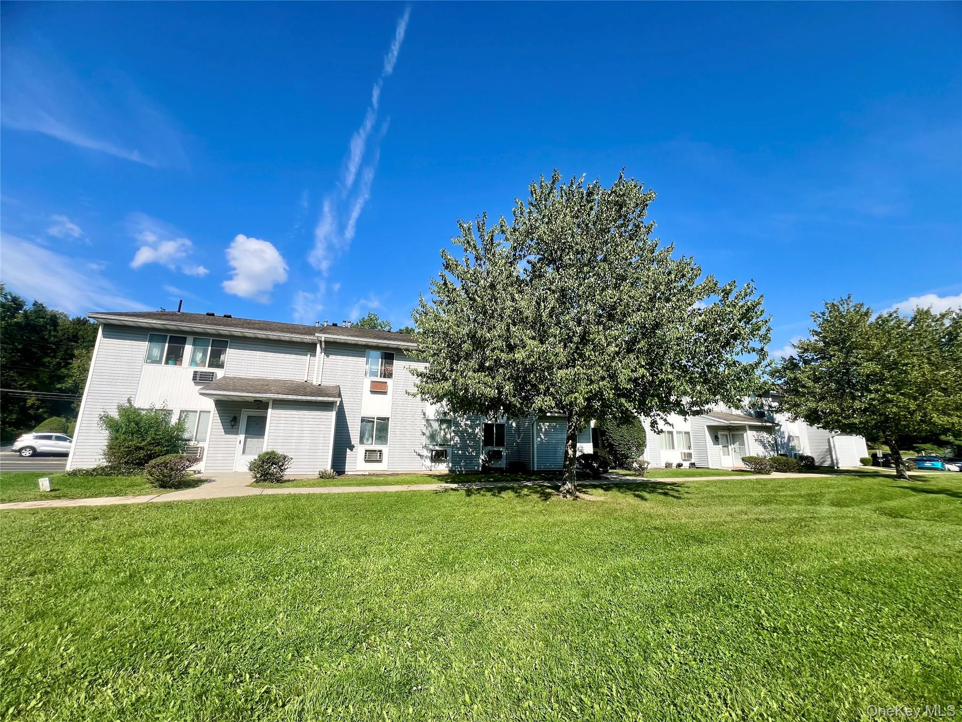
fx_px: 361
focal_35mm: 13
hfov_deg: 106.2
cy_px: 361
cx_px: 481
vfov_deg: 89.9
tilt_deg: +13.0
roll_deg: -1.9
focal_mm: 1.57
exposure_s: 1/1508
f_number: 1.8
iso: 32
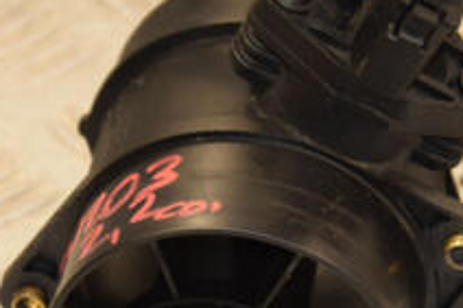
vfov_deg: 4.0
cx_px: 345
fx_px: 4369
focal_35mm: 340
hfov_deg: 6.1
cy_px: 223
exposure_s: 1/160
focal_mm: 80
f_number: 5.3
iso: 800
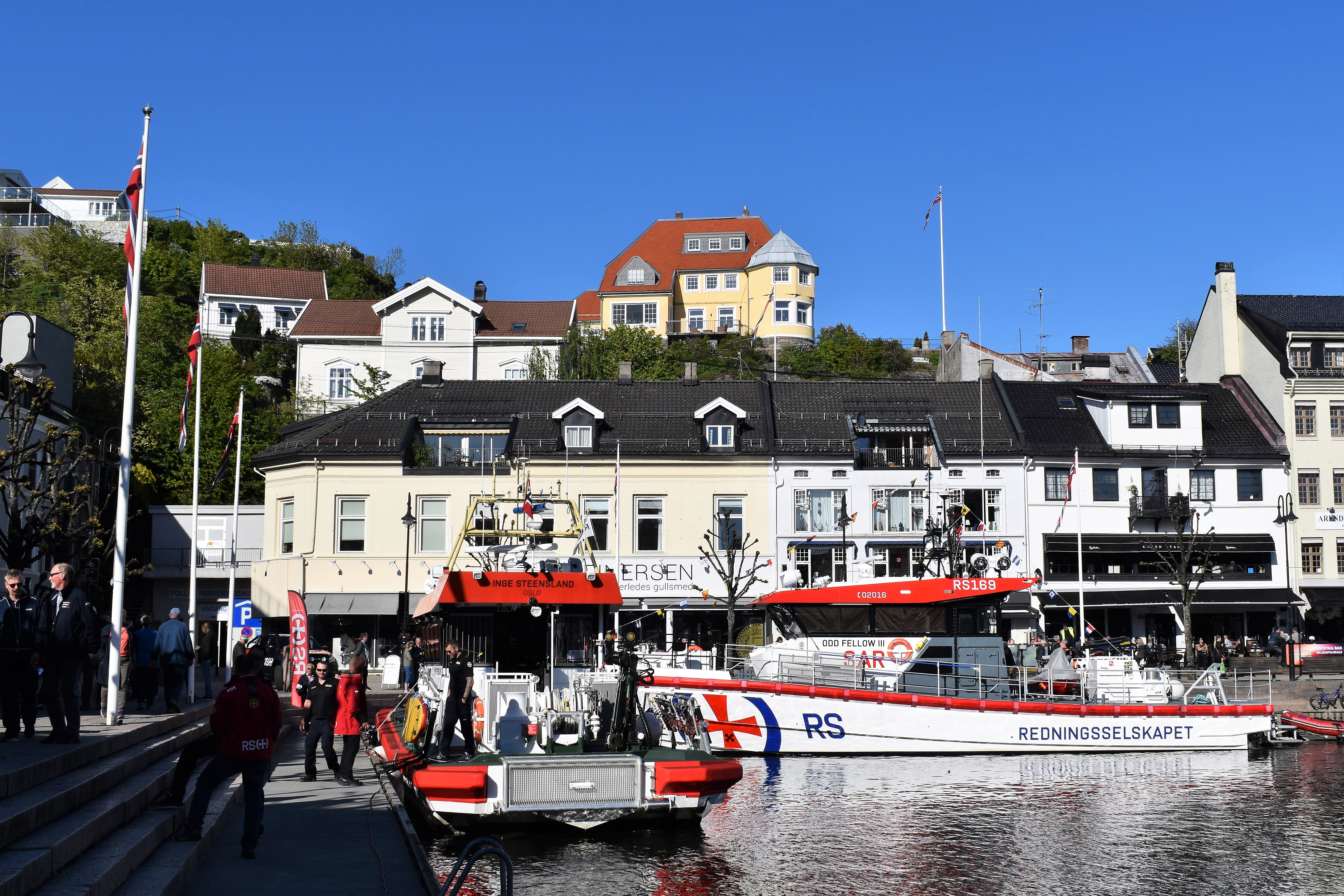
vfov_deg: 35.5
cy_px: 448
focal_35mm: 38
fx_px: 1400
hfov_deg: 51.3
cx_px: 672
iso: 200
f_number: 11
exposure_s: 1/500
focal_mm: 25
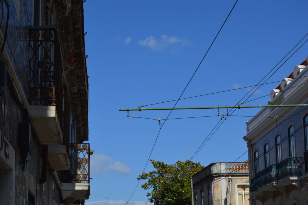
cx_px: 154
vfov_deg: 16.5
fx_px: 705
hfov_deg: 24.6
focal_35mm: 82
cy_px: 102
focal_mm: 55
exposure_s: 1/400
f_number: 10
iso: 100
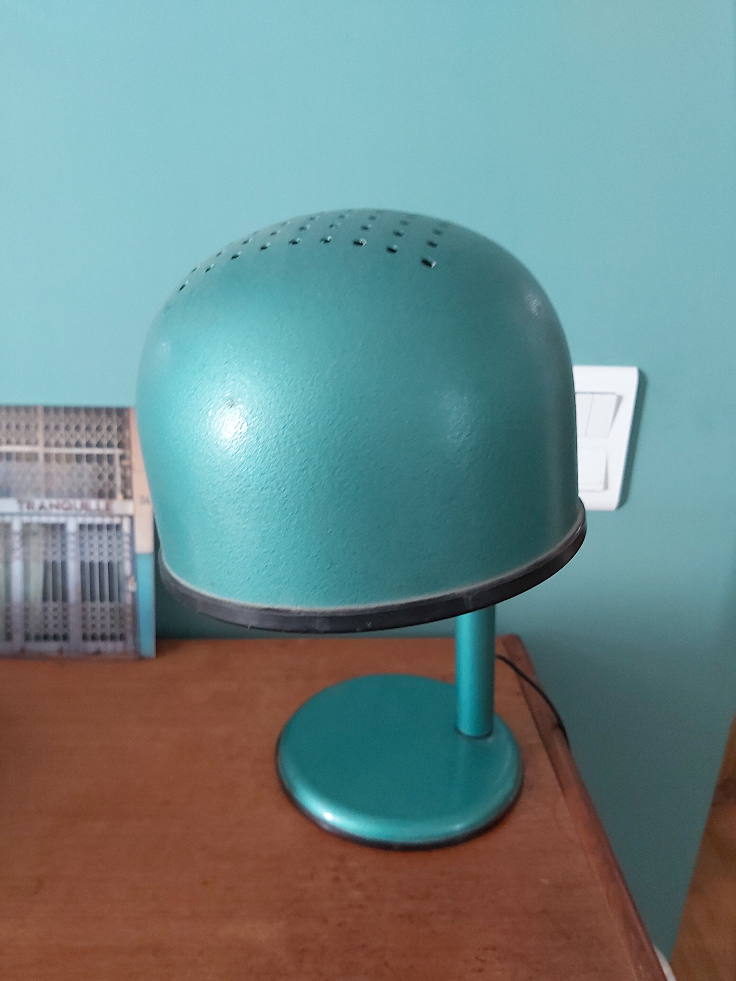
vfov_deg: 67.3
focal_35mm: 26
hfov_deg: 53.1
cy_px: 490
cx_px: 368
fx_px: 737
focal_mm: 3.92
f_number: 1.7
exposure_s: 1/33
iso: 320
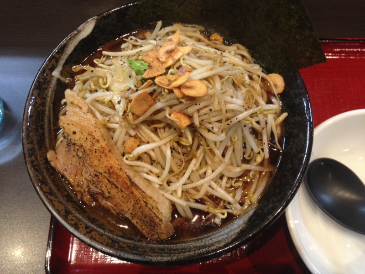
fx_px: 369
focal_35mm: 35
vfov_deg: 40.7
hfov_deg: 52.6
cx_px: 182
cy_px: 137
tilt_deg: -69.4
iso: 160
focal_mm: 4.28
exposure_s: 1/20
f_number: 2.4
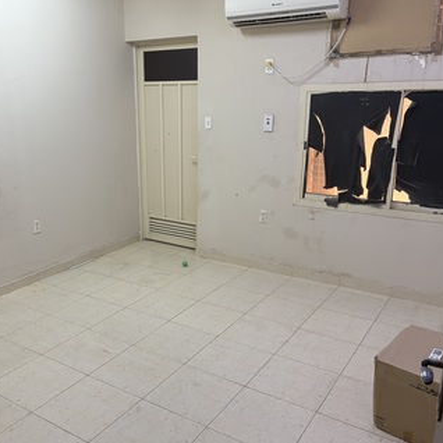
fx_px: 478
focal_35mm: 33
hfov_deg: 49.4
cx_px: 176
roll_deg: +0.7
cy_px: 225
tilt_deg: -14.1
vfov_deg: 49.7
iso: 160
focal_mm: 5.96
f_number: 1.6
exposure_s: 1/60
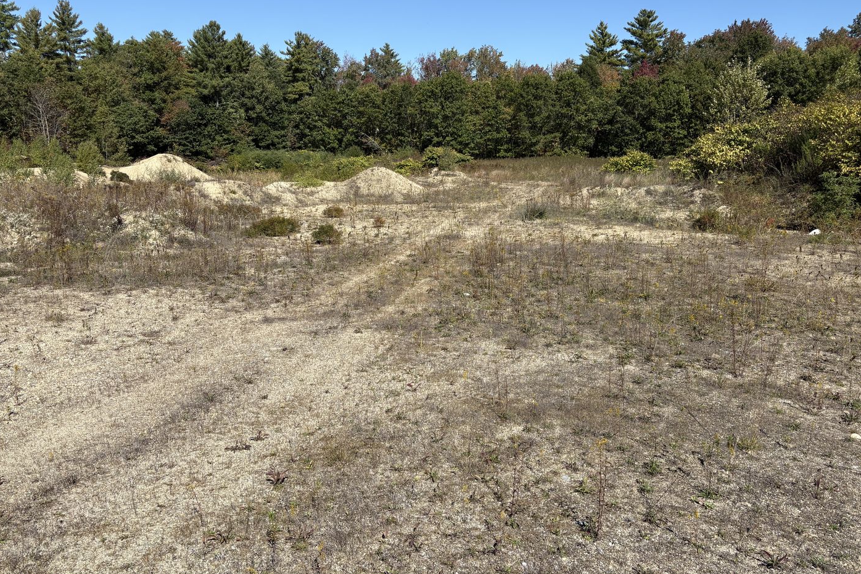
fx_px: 741
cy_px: 260
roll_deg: +0.6
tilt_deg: -8.6
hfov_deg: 60.3
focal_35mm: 31
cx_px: 451
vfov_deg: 42.3
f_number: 1.6
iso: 50
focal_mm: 5.96
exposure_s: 1/3279
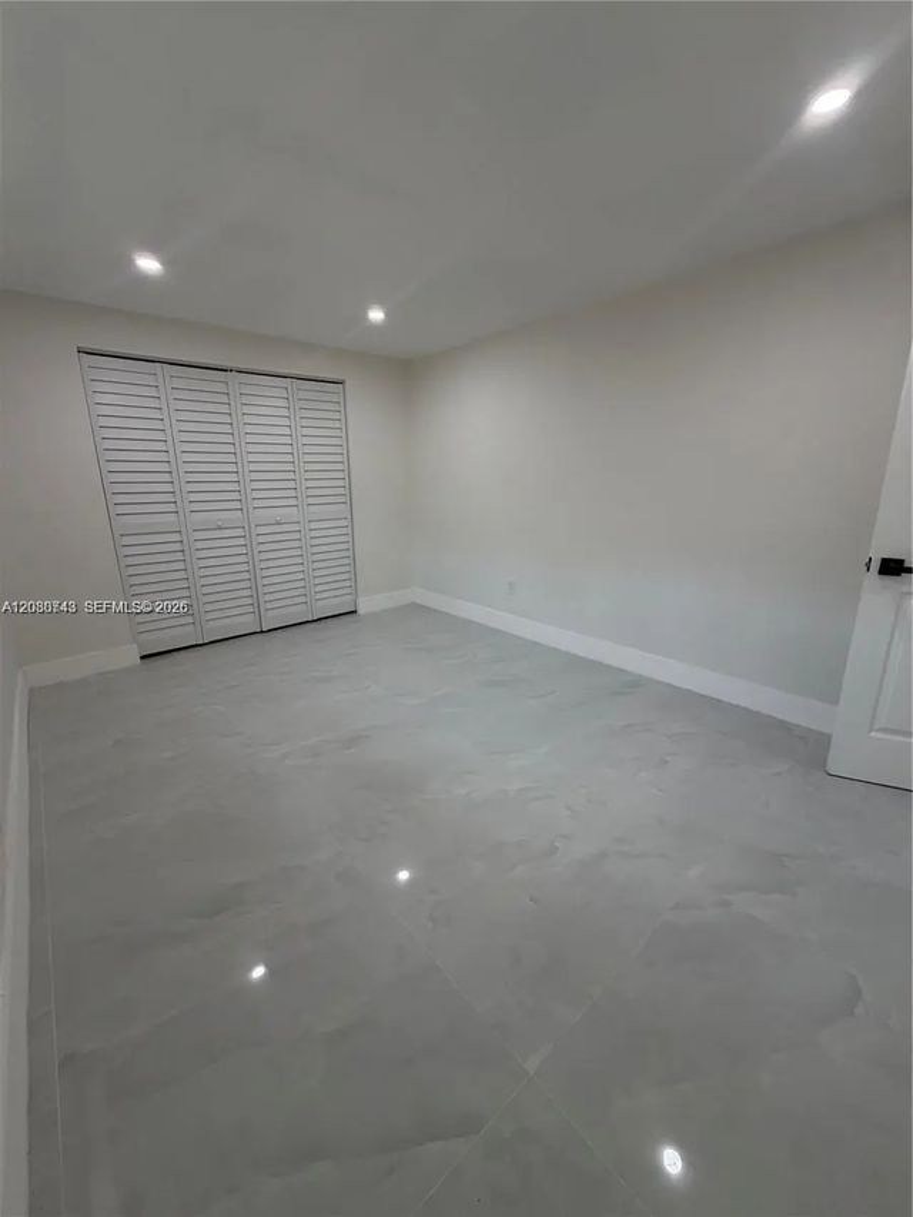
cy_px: 608
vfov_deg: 102.1
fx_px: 492
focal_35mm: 14
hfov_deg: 85.7
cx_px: 456
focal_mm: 2.22
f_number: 2.2
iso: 160
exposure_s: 1/121
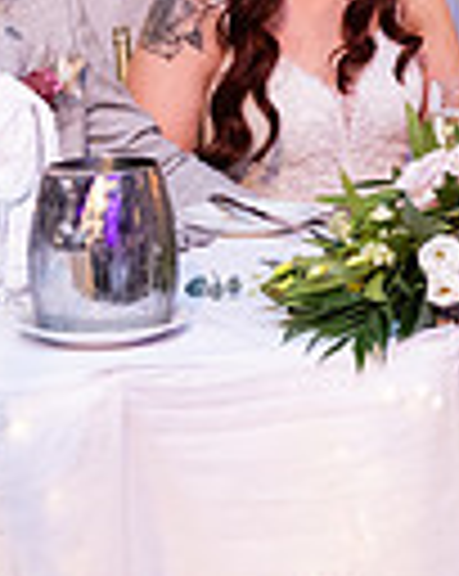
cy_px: -142
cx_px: 770
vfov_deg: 11.6
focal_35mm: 162
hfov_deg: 9.2
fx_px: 2757
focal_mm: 38
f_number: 3.5
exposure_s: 1/160
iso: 800
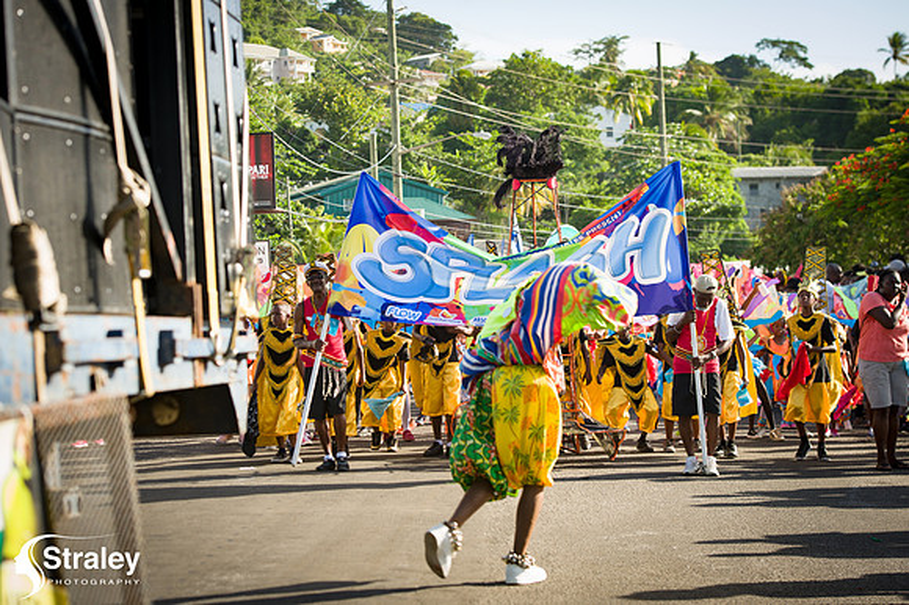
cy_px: 302
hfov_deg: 23.7
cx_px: 454
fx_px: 2170
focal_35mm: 86
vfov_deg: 15.9
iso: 100
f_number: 5.6
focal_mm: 86
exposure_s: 1/200
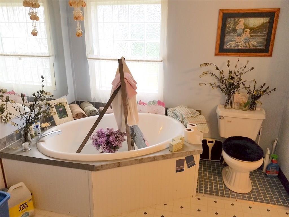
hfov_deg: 67.3
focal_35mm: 26
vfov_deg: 53.1
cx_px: 144
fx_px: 217
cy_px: 108
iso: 64
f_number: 1.7
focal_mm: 4.2
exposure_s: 1/120
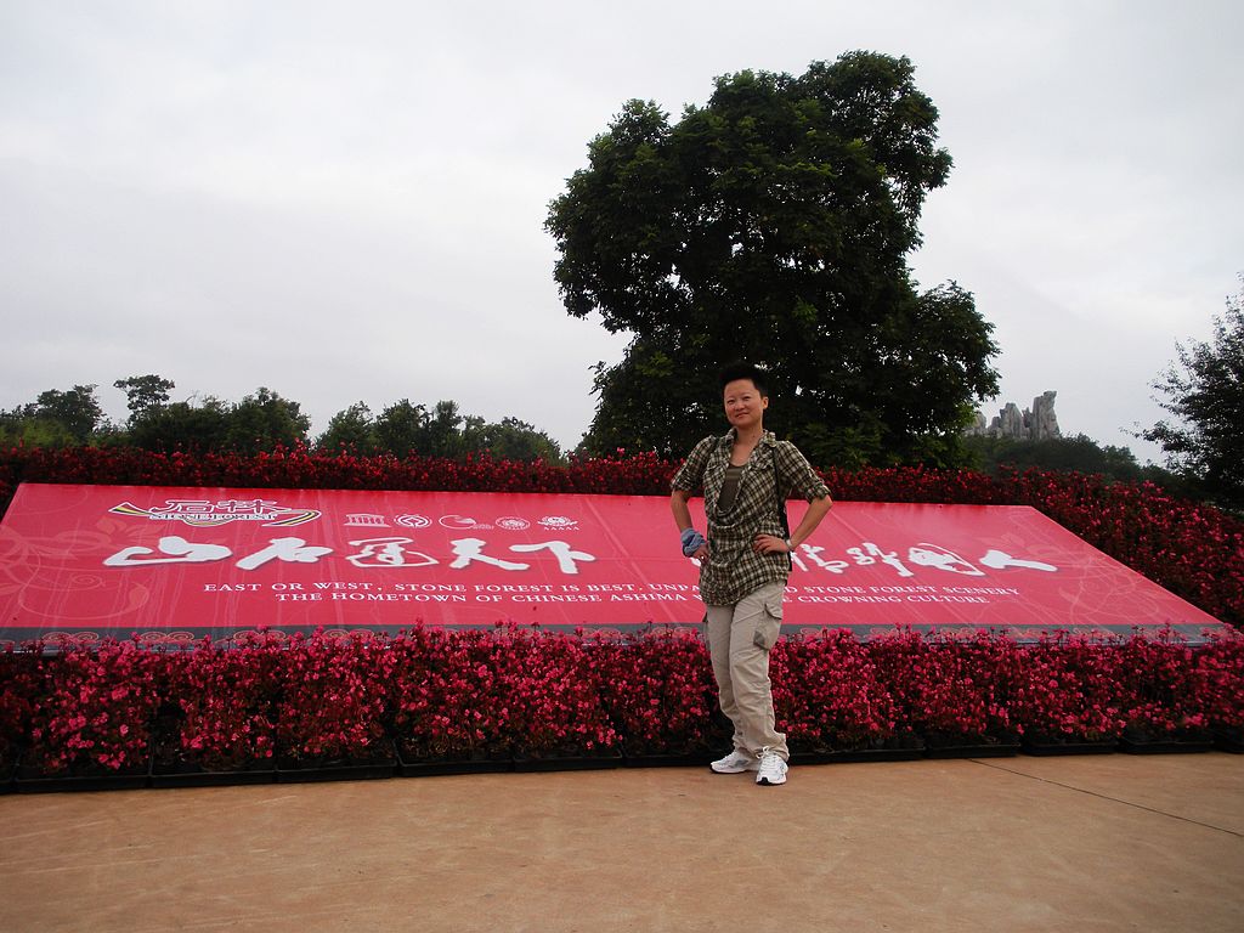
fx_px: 1294
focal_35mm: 36
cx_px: 622
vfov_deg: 39.7
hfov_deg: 51.4
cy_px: 466
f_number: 3.5
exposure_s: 1/257
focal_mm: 6.3
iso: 64
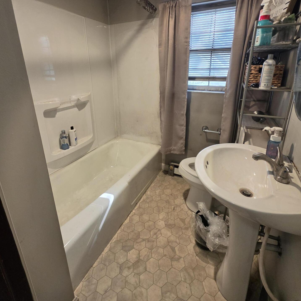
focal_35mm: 16
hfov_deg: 87.4
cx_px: 147
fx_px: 157
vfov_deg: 86.3
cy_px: 119
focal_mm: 2.2
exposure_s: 1/120
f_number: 1.9
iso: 200
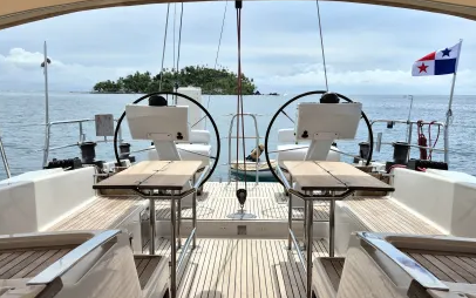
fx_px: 467
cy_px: 175
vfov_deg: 35.3
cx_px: 227
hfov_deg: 54.0
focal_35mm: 36
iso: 25
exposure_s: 1/3333
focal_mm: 5.4
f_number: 1.8
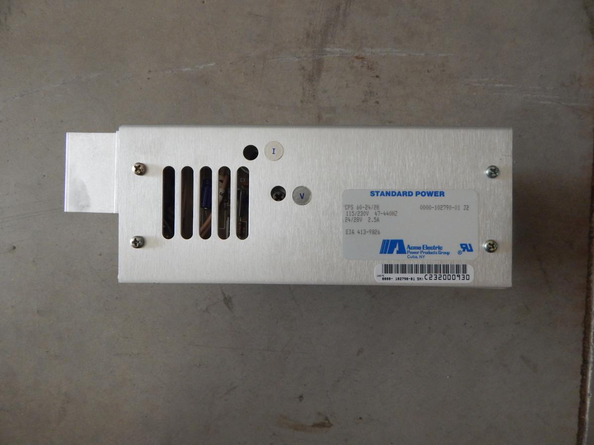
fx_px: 378
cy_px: 222
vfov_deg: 61.1
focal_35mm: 22
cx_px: 297
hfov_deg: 76.4
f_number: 3
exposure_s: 1/100
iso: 400
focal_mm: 4
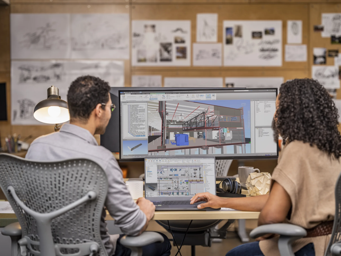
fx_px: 906
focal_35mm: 92
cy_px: 124
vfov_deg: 16.1
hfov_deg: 21.3
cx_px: 178
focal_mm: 110
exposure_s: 1/125
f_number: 2.8
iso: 320
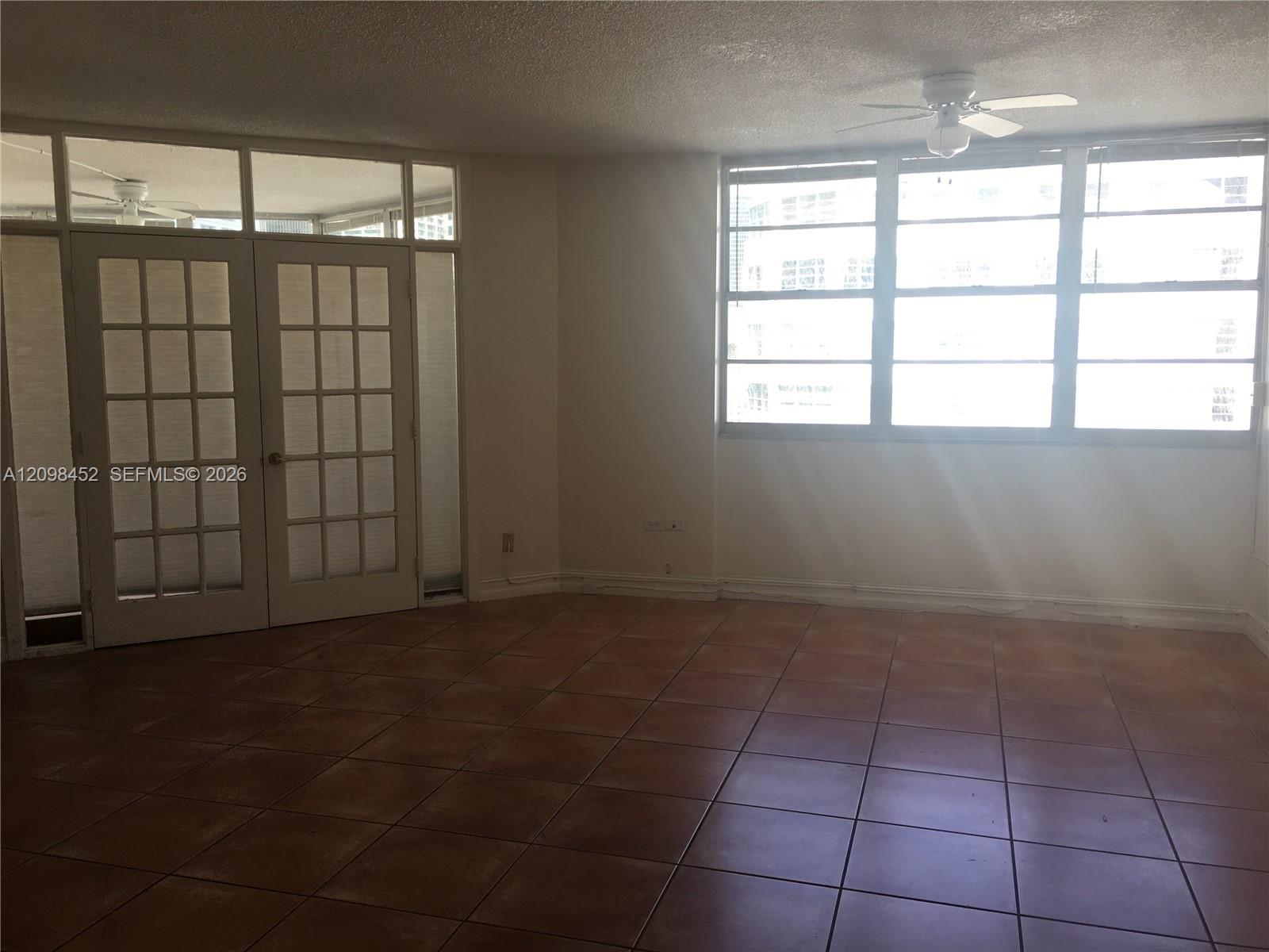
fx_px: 1063
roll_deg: -0.2
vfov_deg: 48.2
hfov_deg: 61.7
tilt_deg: -6.0
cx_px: 634
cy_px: 476
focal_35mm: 29
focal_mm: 4.15
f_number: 2.2
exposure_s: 1/120
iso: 25
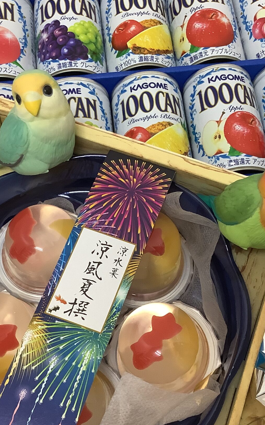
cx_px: 138
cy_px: 211
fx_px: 601
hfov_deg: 24.9
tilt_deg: -64.0
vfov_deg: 38.9
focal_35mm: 52
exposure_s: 1/50
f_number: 2.4
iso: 160
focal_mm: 3.3
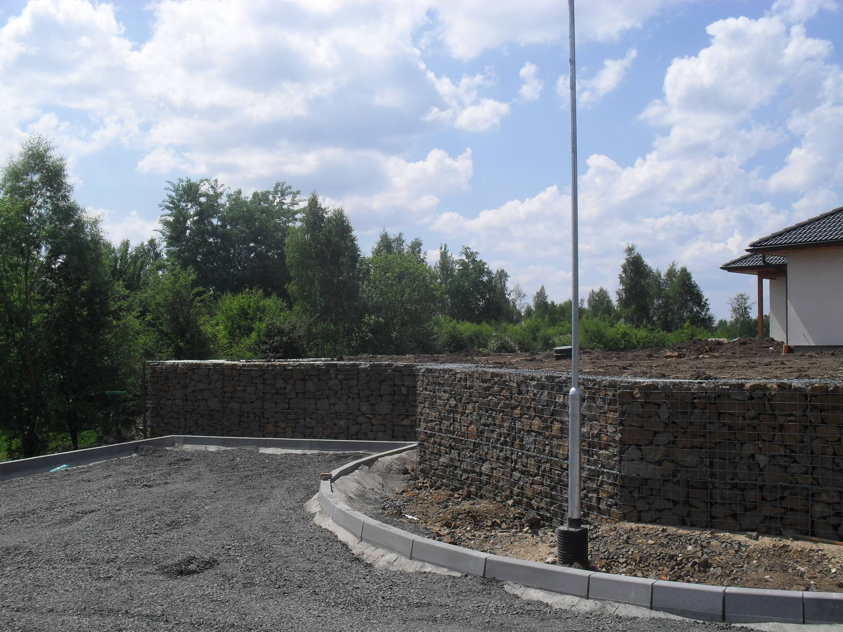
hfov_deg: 52.6
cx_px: 422
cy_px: 316
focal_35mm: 35
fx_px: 852
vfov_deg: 40.7
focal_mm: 6.3
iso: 100
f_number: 8.4
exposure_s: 1/350
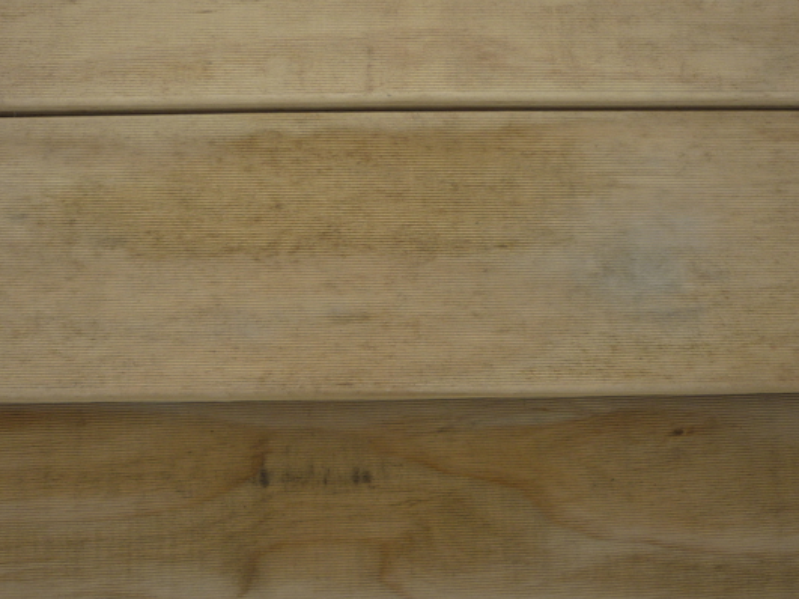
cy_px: 230
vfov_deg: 35.0
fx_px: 946
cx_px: 391
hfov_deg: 45.8
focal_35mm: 41
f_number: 2.8
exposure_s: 1/640
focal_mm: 5.5
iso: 80
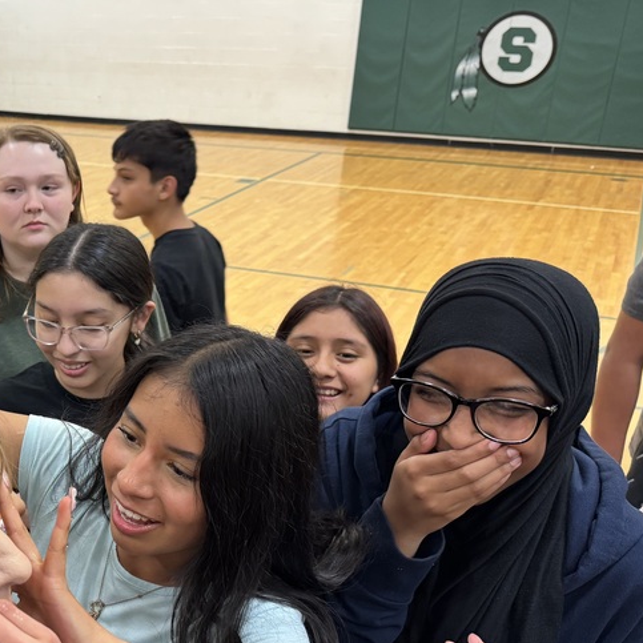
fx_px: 946
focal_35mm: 45
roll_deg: -0.2
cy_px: 394
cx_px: 49
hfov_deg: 35.1
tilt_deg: -22.8
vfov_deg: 37.4
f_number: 1.78
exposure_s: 1/60
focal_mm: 6.76
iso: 200
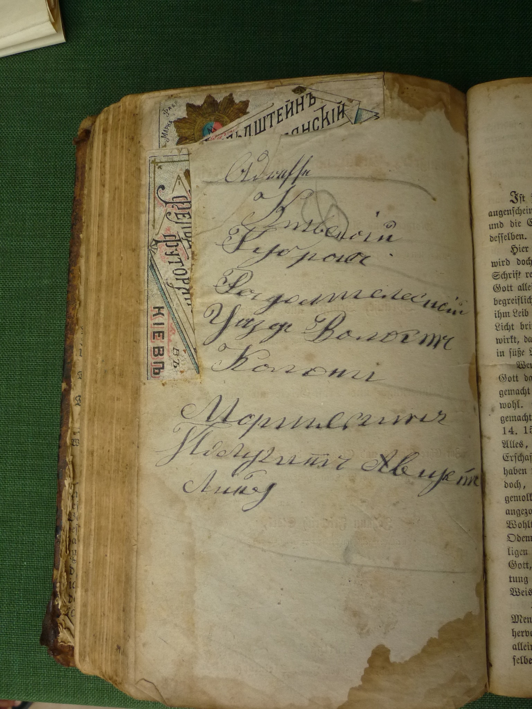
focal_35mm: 33
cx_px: 266
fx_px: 676
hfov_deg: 42.9
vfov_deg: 55.4
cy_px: 354
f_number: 2.8
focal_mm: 5.5
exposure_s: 1/200
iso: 200
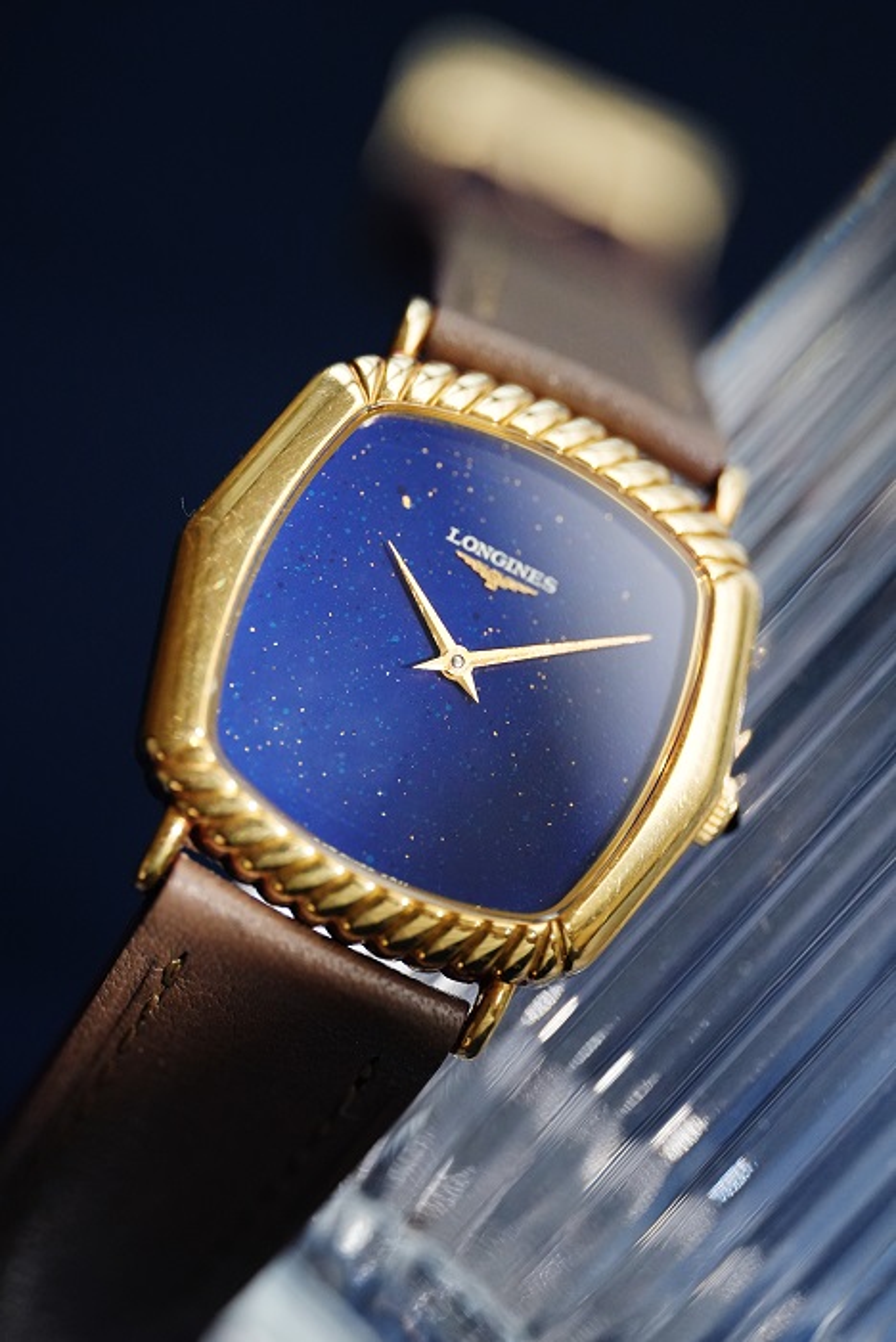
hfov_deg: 13.1
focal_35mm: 105
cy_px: 671
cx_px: 448
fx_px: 3916
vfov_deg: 19.4
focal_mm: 105
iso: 2500
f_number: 2.8
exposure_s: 1/250
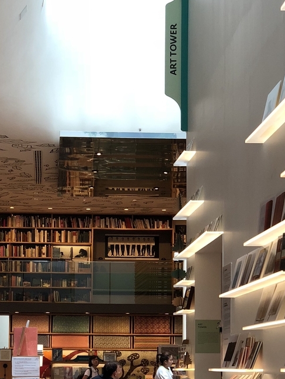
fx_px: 1053
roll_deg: -0.6
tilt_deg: +4.8
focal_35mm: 96
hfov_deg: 15.4
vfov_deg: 20.3
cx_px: 79
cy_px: 271
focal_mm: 6
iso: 50
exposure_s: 1/50
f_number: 2.4
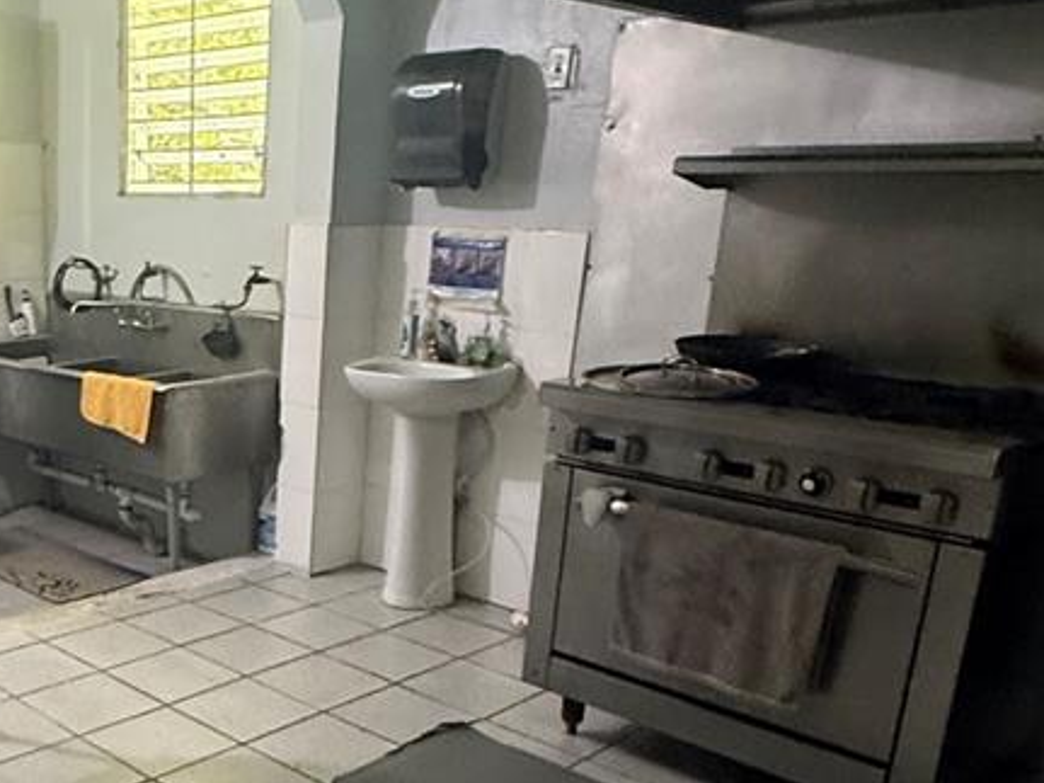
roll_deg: -2.4
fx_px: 1176
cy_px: 572
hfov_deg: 44.7
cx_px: 160
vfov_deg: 36.1
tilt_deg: -14.8
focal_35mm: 39
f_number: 2.2
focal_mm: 2.22
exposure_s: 1/60
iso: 640
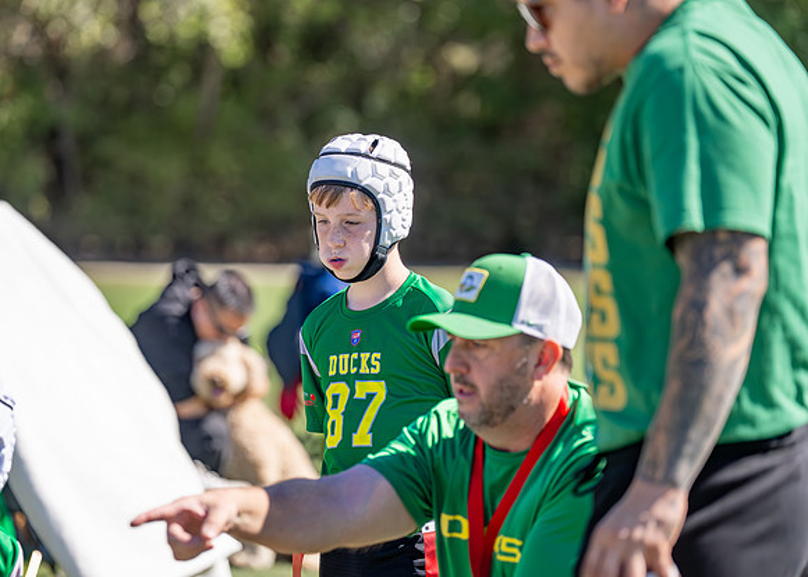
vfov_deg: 9.0
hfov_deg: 12.5
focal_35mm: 161
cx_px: 346
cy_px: 292
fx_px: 3683
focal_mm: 143
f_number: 2.8
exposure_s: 1/3200
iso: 200
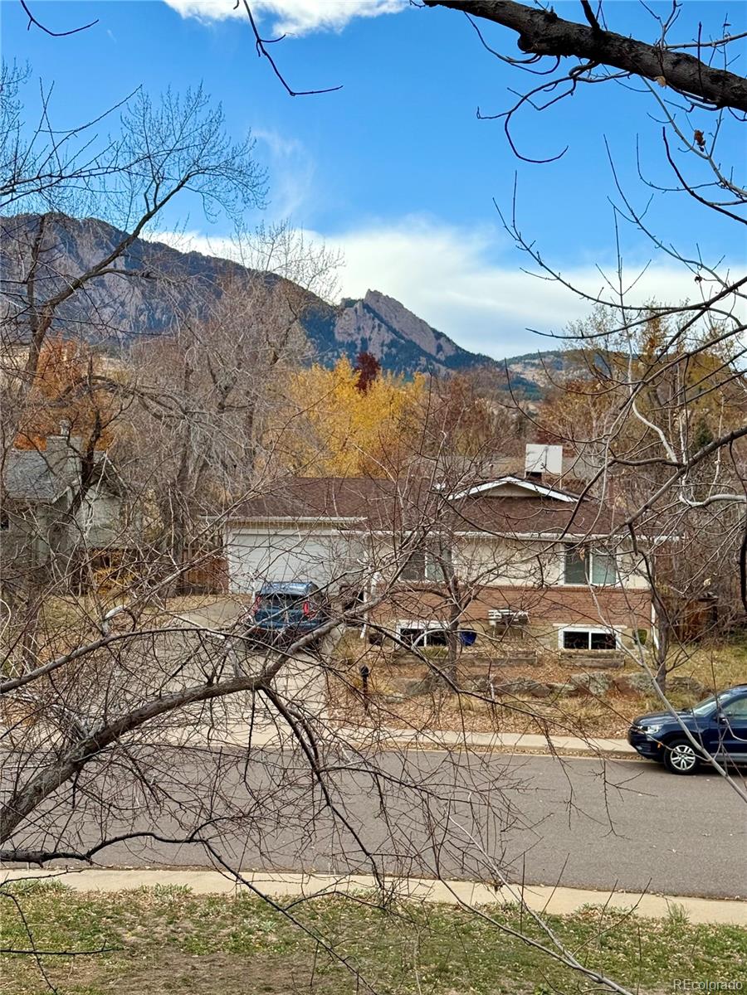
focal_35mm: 48
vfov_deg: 39.7
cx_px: 374
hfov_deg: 30.3
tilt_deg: -1.7
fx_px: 1381
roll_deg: -0.9
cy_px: 498
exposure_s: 1/2762
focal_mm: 6.76
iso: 80
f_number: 1.78
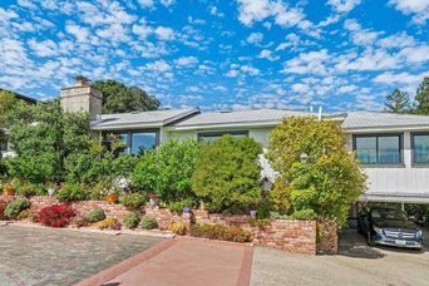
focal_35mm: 19
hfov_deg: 86.9
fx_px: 226
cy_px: 116
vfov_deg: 64.0
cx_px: 218
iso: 400
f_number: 9
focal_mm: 13
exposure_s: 1/500
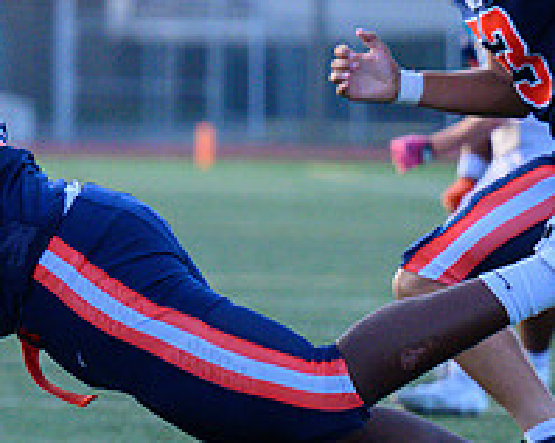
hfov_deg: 3.3
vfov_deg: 2.6
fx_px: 9600
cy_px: 346
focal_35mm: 585
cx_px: -367
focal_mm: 165
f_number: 4
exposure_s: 1/2000
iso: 2800
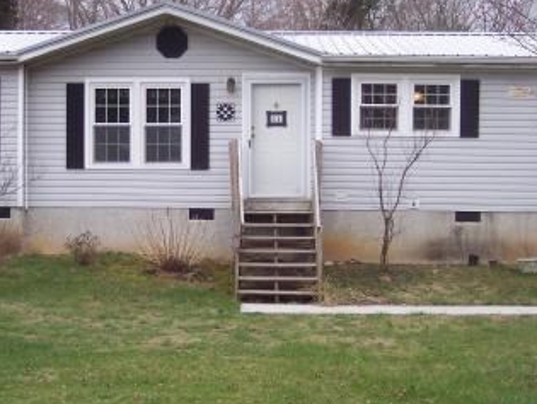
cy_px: 210
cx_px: 245
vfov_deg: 21.1
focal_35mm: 70
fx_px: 1087
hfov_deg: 27.7
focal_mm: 8
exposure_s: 1/250
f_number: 2.8
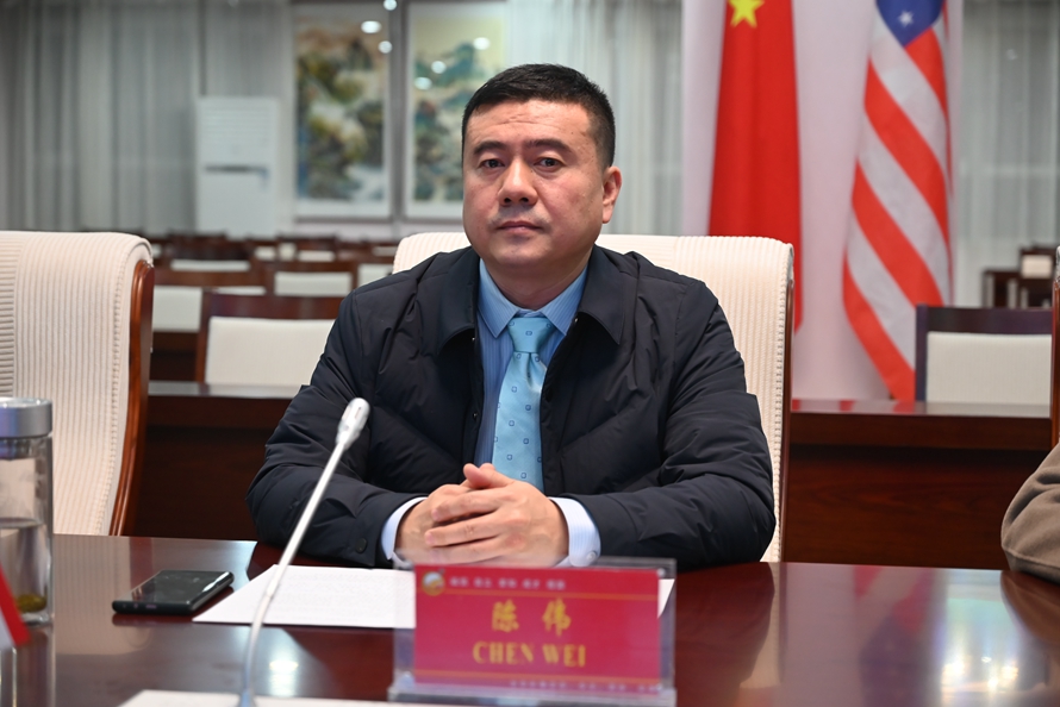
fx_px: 2062
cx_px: 530
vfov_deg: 19.5
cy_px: 354
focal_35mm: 70
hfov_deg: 28.8
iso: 1600
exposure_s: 1/125
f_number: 4
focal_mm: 70
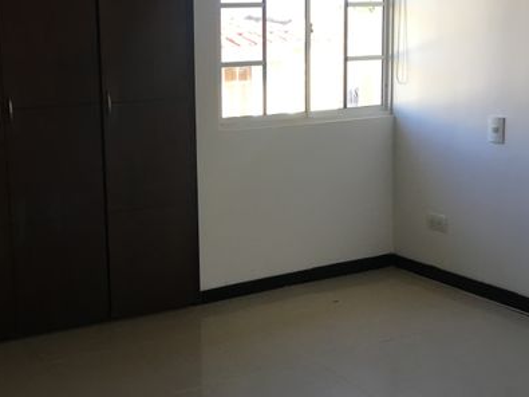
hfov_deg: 38.3
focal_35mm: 49
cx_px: 161
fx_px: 749
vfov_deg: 29.6
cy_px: 153
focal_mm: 4.15
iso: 32
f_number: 2.2
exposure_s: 1/30
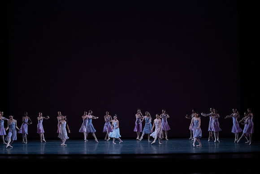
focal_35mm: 70
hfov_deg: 28.8
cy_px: 87
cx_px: 130
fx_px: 506
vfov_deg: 19.5
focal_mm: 70
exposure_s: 1/400
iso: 12800
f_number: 13
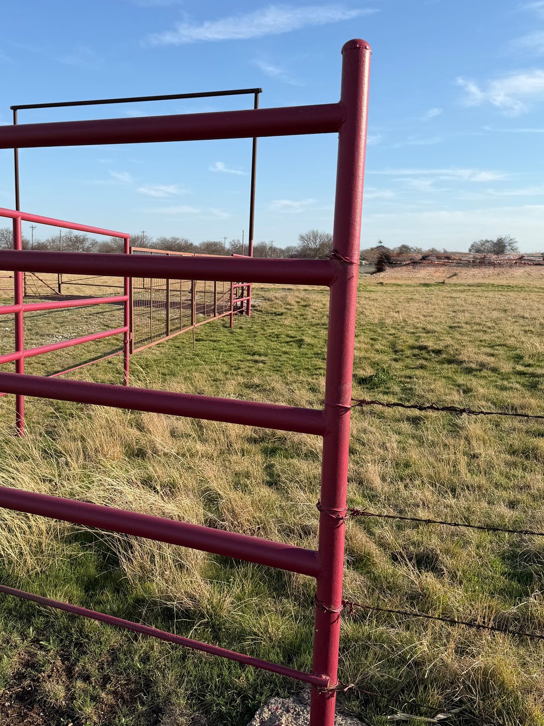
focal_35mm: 32
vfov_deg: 56.8
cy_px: 350
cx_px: 214
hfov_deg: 43.9
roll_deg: -2.1
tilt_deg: -8.8
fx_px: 671
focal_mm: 6.76
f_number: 1.78
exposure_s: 1/3584
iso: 80
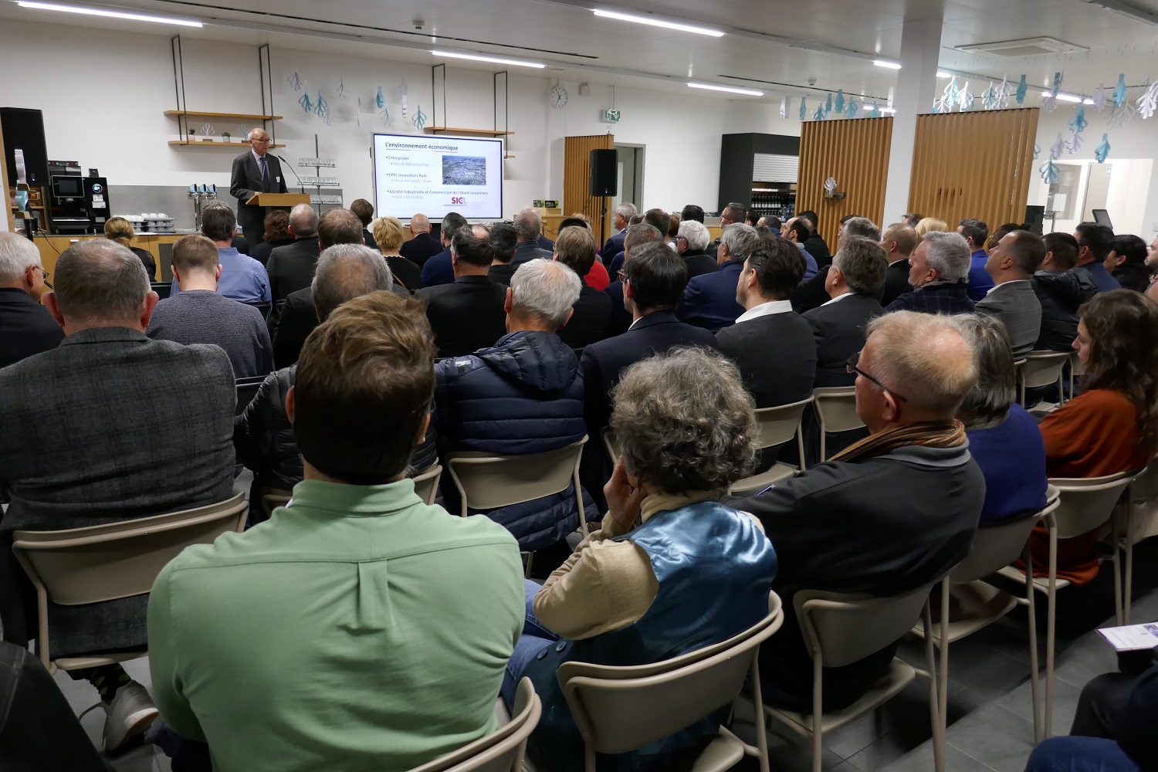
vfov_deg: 51.3
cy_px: 386
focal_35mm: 25
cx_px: 579
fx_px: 804
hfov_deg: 71.5
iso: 640
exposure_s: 1/60
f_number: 2.8
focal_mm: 9.1
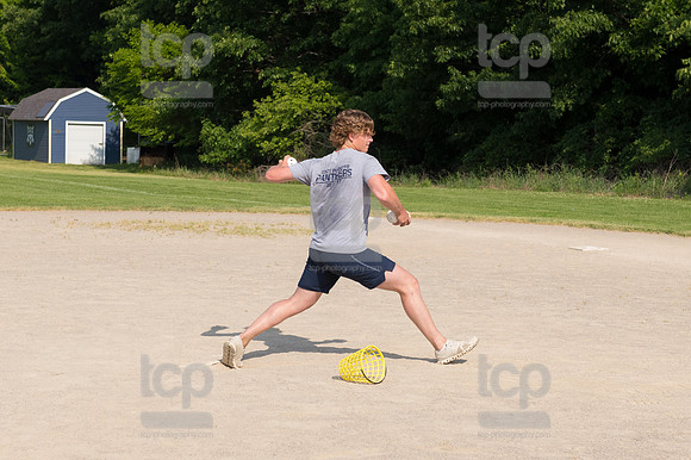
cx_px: 346
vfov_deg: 14.7
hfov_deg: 21.9
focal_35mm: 93
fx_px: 1784
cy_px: 230
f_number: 6.3
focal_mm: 62
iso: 640
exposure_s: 1/2000
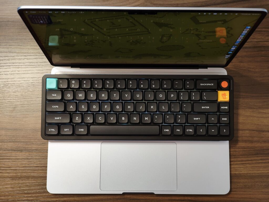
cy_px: 101
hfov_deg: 38.2
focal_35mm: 50
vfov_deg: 29.1
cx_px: 134
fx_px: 389
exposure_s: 1/50
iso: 948
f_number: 2
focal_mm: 7.1
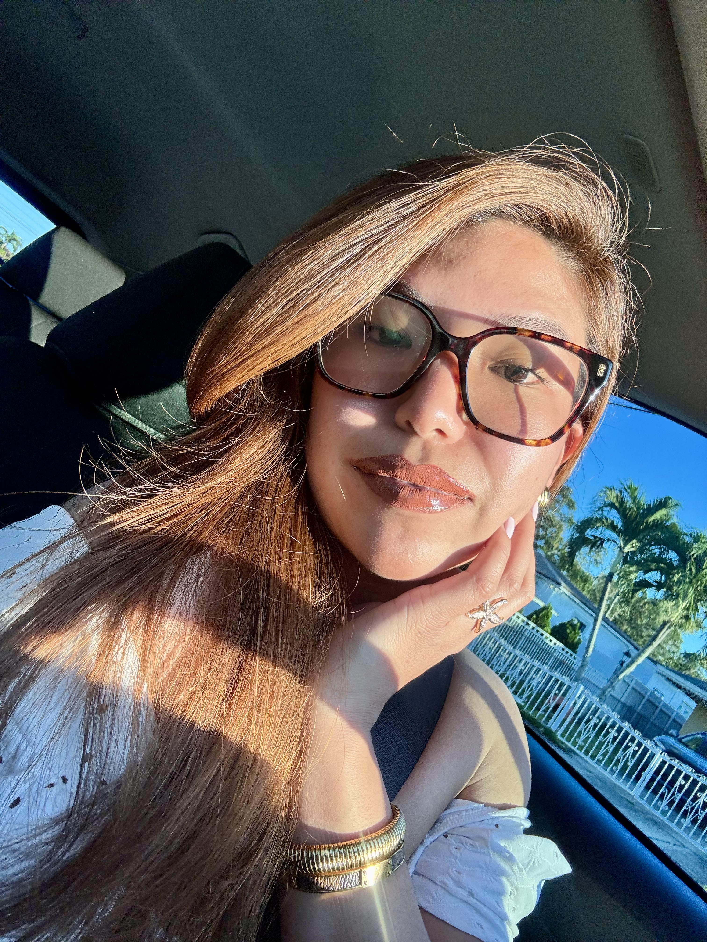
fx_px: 626
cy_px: 471
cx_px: 354
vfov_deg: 73.9
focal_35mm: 23
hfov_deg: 58.9
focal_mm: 2.69
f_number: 1.9
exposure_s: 1/187
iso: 25
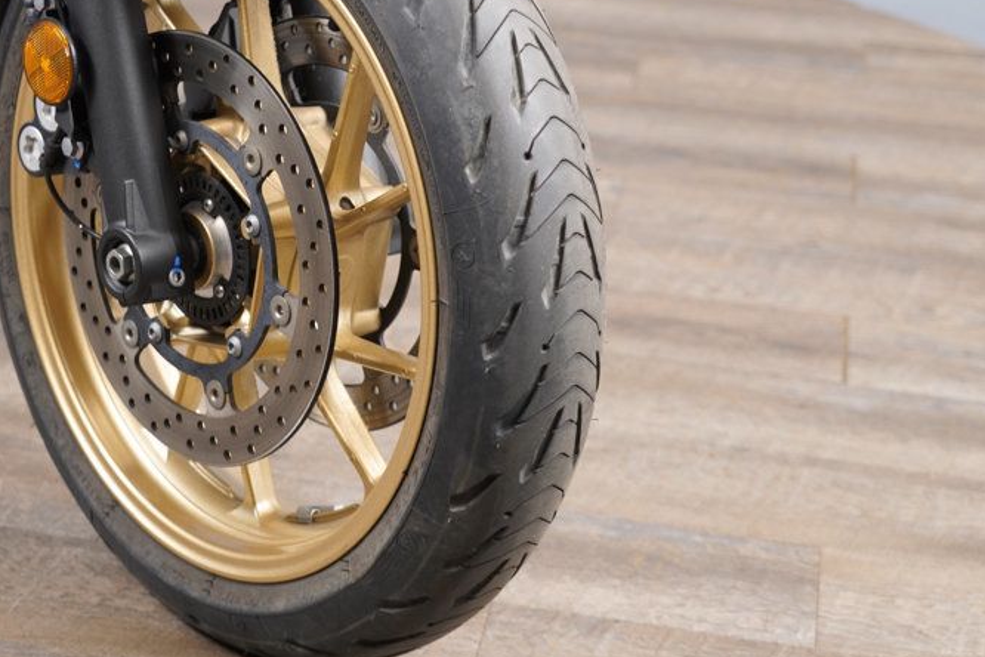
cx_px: 328
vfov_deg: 16.4
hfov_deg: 24.4
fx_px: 2271
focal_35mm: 83
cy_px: 223
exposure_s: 1/100
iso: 1600
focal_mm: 54
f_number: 4
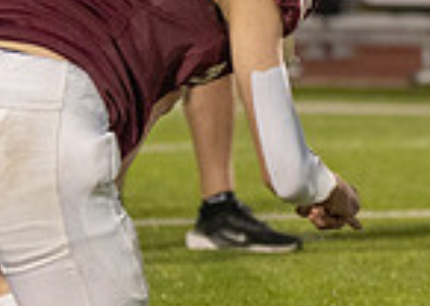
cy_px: -104
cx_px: 600
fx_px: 6308
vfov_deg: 2.8
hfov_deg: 3.9
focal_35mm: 517
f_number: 2.8
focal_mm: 79
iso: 1000
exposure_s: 1/640
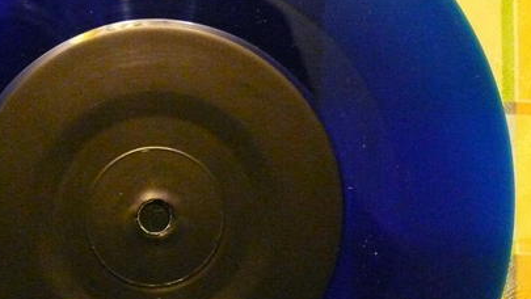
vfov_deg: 14.0
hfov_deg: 24.0
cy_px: 198
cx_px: 42
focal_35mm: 86
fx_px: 1211
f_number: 2.8
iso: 800
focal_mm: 8.5
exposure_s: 1/25
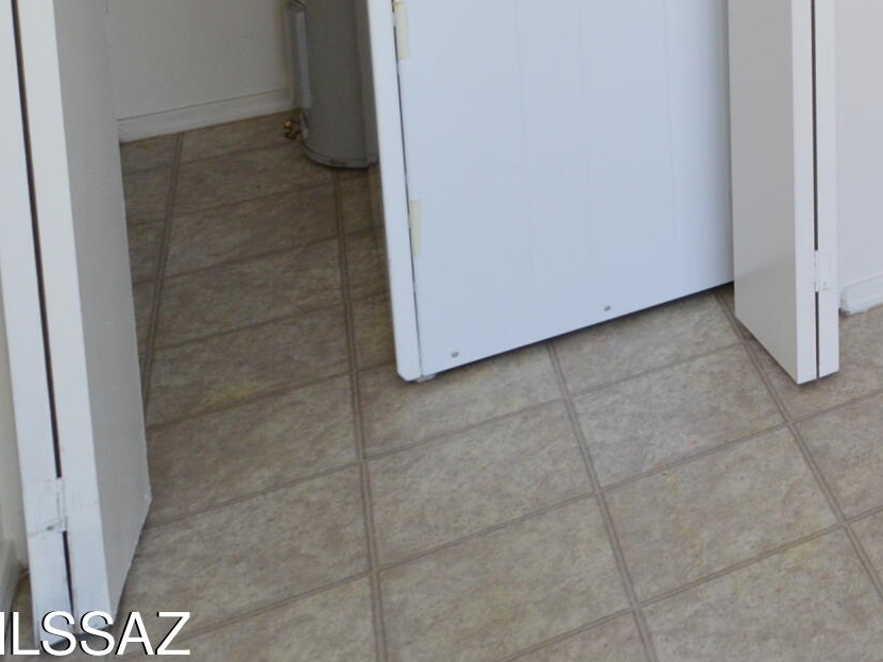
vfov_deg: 22.8
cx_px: 1358
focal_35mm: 52
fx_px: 1326
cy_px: -329
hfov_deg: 26.0
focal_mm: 10
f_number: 5
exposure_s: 1/100
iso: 400
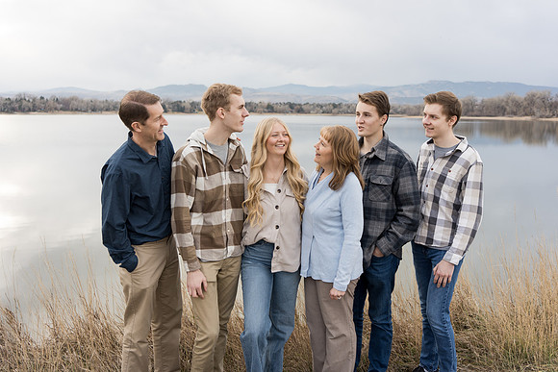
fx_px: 543
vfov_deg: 37.9
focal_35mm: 35
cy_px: 186
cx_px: 279
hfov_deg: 54.4
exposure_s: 1/200
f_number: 4
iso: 200
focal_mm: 35
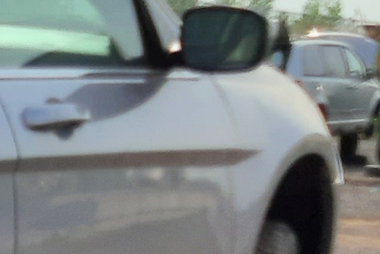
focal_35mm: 183
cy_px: 347
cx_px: -642
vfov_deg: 7.4
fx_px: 1932
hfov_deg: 9.5
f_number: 1.7
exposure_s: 1/2110
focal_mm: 3.92
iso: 40
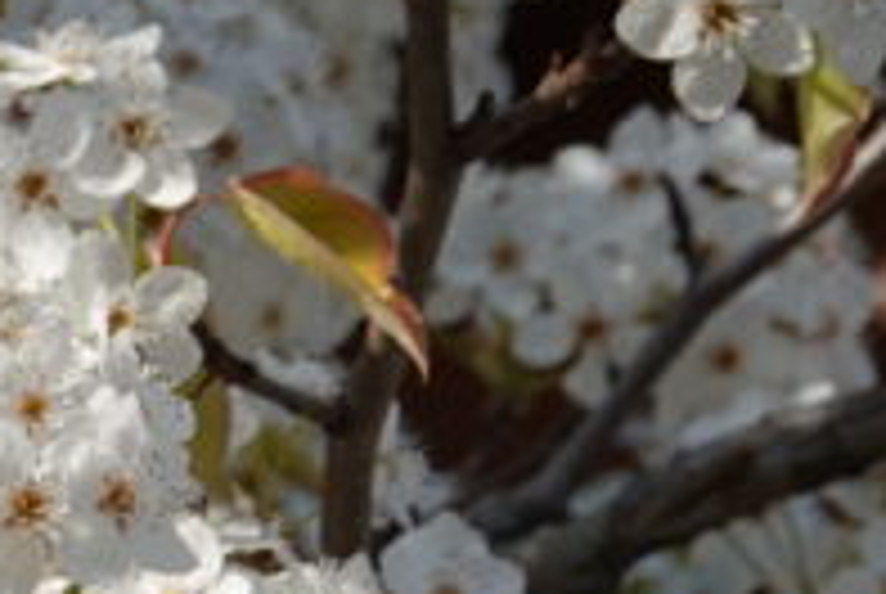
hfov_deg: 2.6
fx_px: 19201
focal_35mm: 779
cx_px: -369
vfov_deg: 1.8
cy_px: 1190
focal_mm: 54.62
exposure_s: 1/500
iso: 100
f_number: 4.5
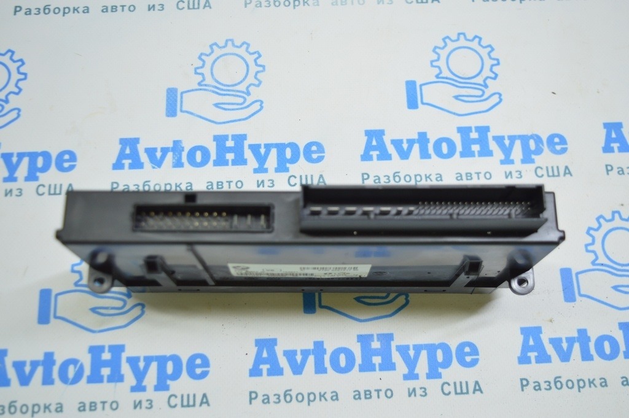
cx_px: 314
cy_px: 209
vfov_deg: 33.0
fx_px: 707
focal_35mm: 40
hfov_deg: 48.0
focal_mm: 27
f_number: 4
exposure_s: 1/50
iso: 400
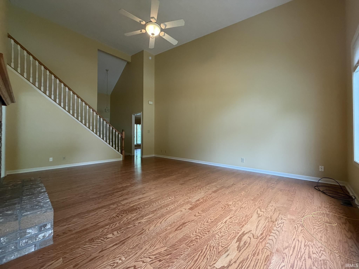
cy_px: 134
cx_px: 180
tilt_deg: +1.3
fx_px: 145
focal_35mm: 14
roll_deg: +1.2
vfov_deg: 85.7
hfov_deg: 102.1
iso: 320
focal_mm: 2.22
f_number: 2.2
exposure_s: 1/60
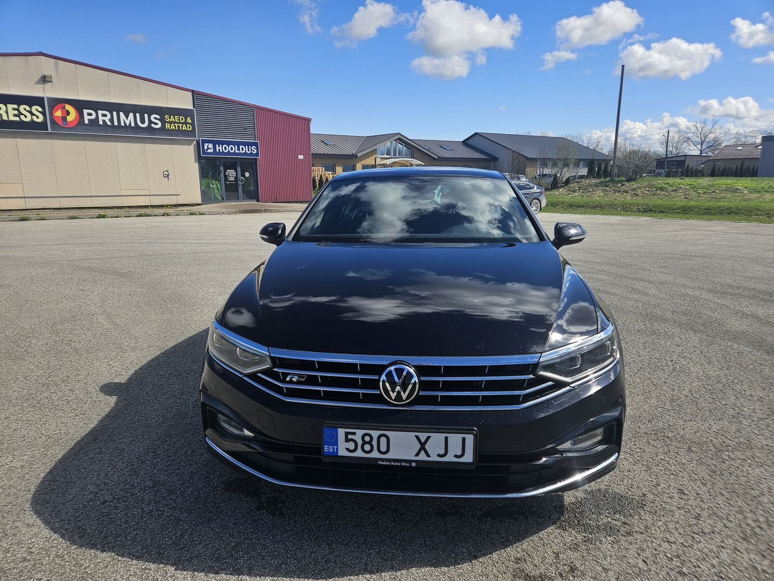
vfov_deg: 58.9
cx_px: 387
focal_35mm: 23
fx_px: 514
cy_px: 290
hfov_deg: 73.9
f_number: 1.8
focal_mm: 5.4
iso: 25
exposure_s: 1/1859
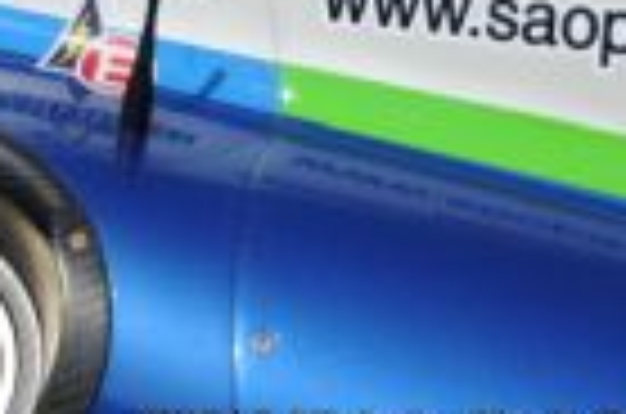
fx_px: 3001
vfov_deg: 7.7
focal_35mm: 173
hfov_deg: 11.8
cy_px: -250
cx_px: 59
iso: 560
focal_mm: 32
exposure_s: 1/8000
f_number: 4
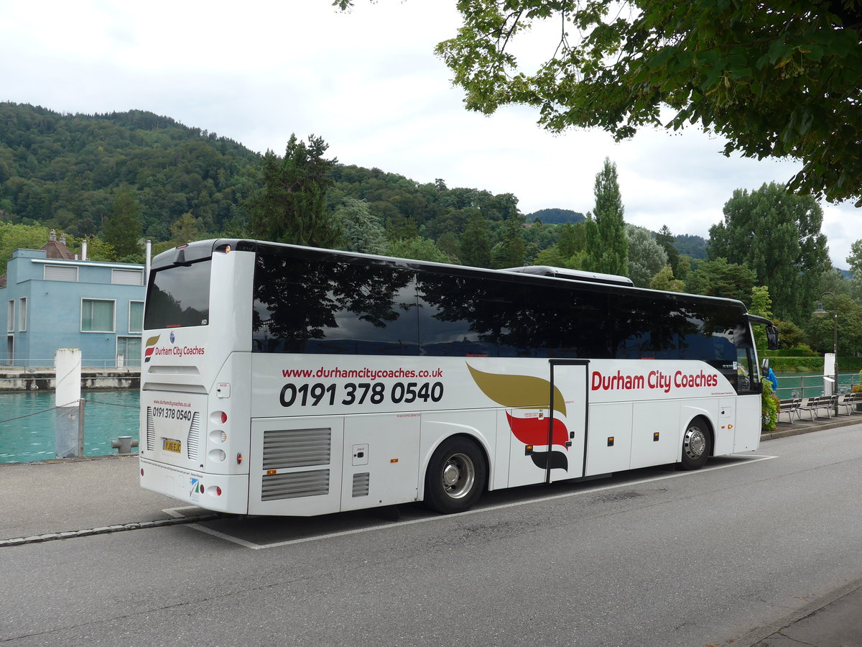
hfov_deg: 58.4
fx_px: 772
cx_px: 431
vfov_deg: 45.4
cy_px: 324
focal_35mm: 31
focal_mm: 6.5
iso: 80
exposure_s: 1/640
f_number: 2.8
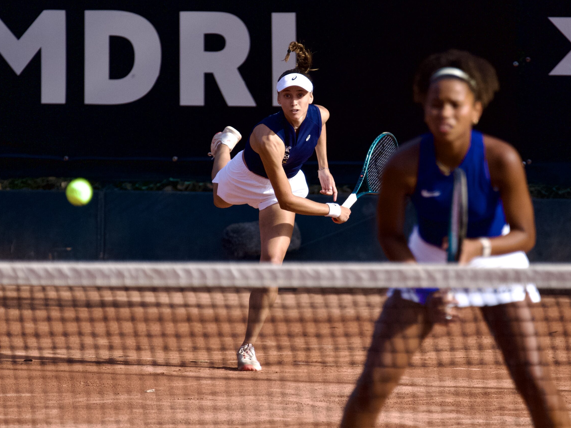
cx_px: 279
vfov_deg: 4.6
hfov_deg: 6.1
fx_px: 5361
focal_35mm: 325
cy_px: 214
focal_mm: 200
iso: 500
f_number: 2.8
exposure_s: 1/3200
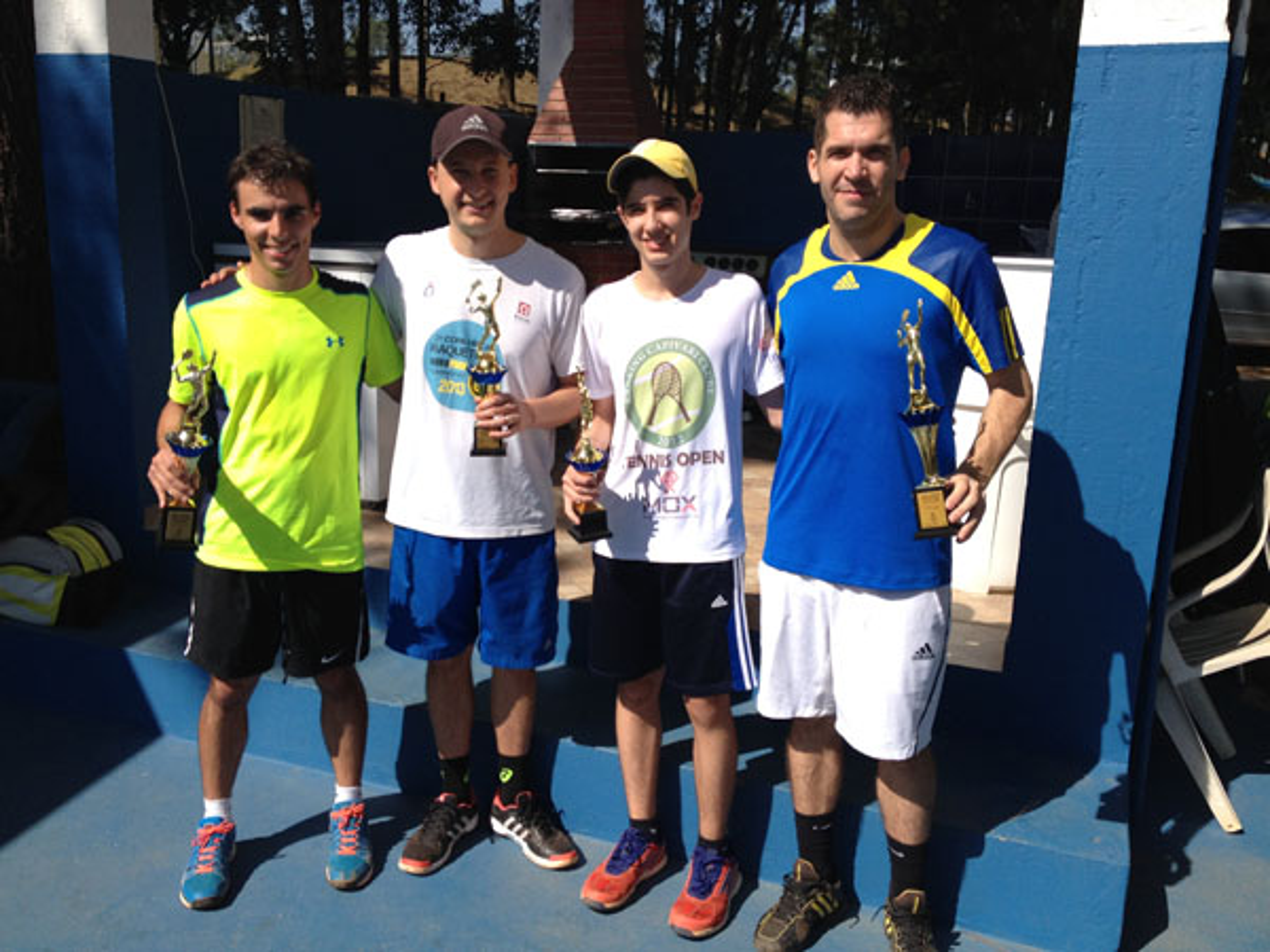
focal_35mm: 35
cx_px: 635
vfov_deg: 40.7
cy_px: 476
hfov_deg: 52.6
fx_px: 1284
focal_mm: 4.28
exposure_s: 1/1905
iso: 50
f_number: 2.4
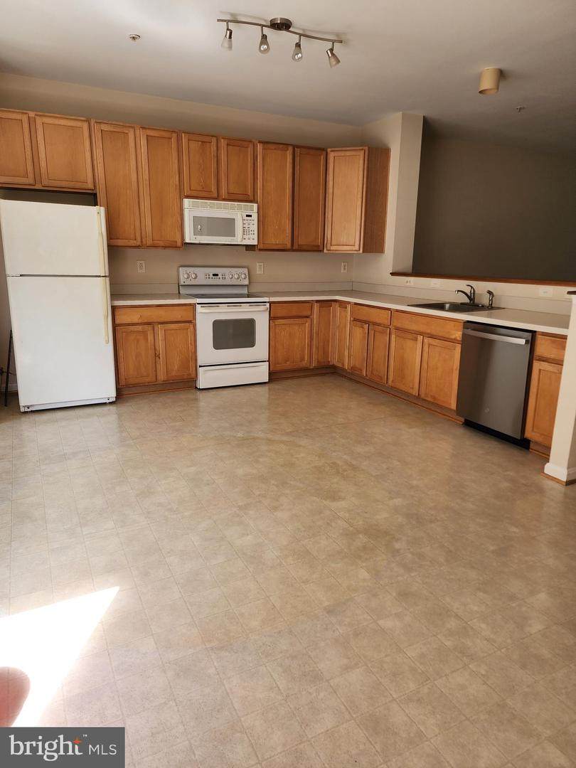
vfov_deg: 73.9
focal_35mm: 23
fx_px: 510
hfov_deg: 58.9
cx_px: 288
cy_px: 384
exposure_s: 1/180
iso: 40
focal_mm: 6.4
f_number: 1.8
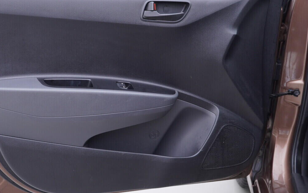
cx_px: 106
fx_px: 445
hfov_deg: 37.8
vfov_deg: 24.4
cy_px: 81
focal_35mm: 53
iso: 125
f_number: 2.8
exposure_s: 1/40
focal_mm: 24
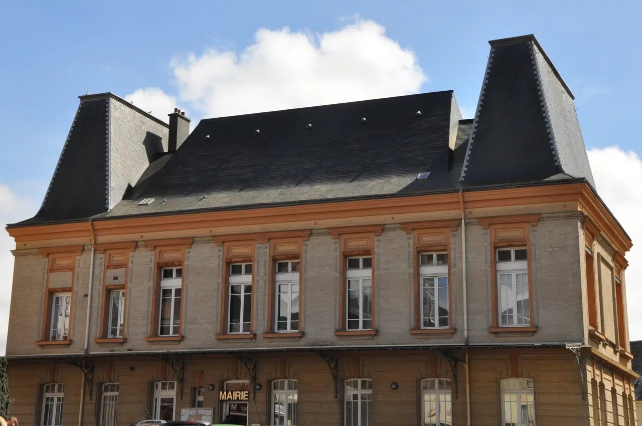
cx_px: 321
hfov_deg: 38.9
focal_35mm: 51
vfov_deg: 26.4
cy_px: 213
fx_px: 908
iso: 400
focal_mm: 34
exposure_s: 1/250
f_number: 16
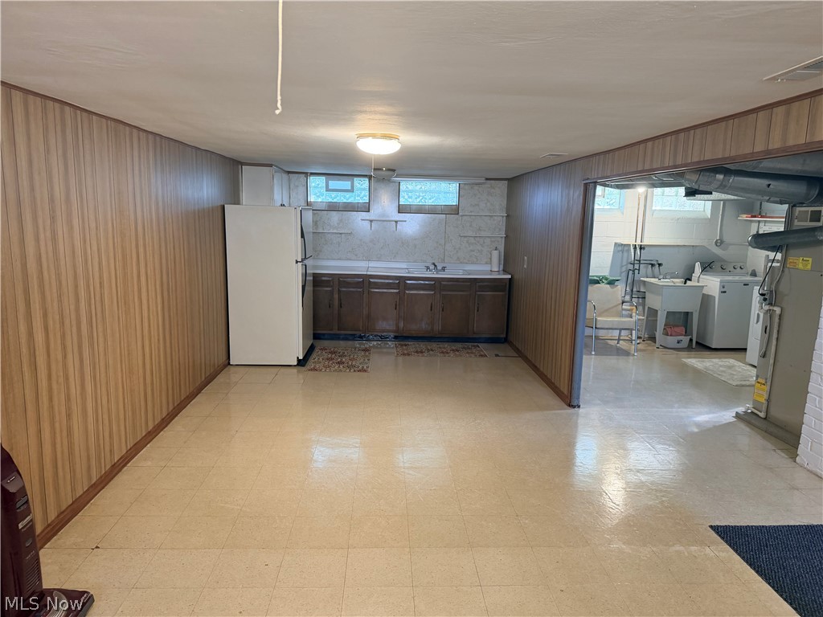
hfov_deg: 71.6
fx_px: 571
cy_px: 308
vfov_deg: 56.8
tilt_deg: -9.6
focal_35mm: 24
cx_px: 412
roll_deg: -1.3
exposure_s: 1/60
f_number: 1.78
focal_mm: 6.76
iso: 200
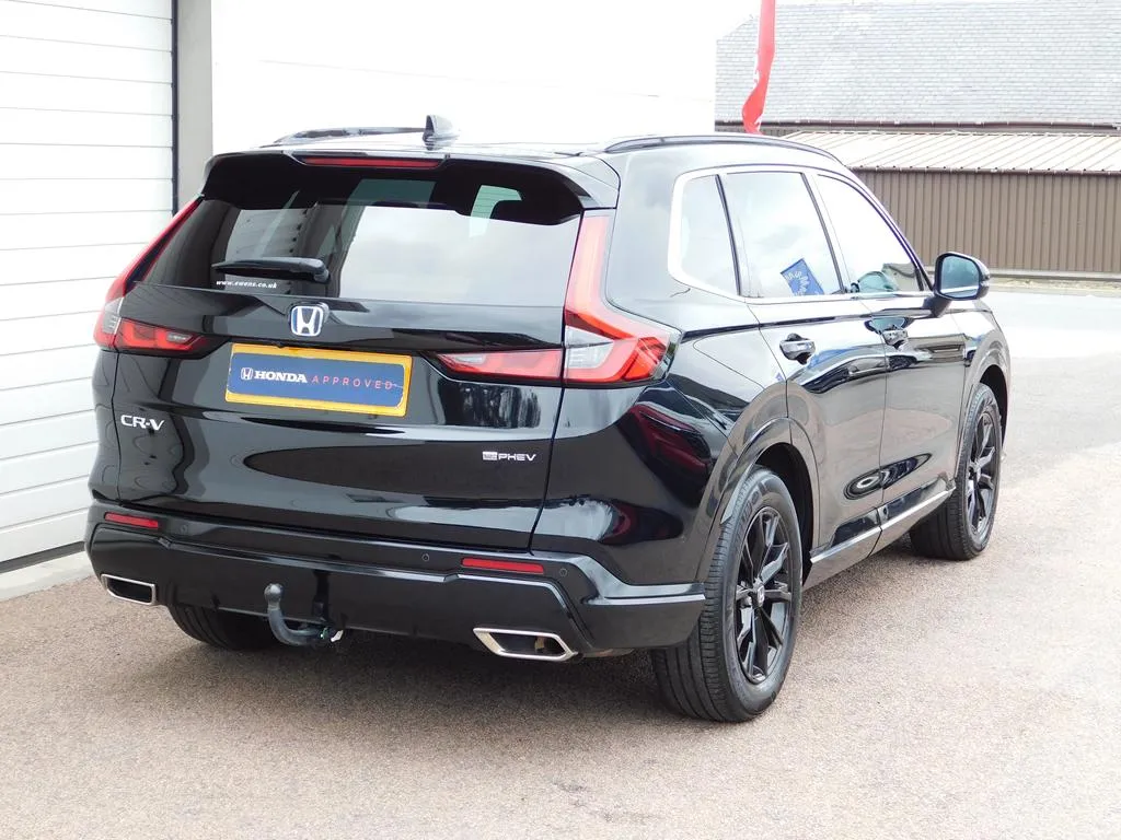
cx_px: 560
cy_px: 420
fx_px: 1911
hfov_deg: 32.7
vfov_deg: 24.8
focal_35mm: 59
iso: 125
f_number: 4
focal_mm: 10.4
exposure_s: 1/125
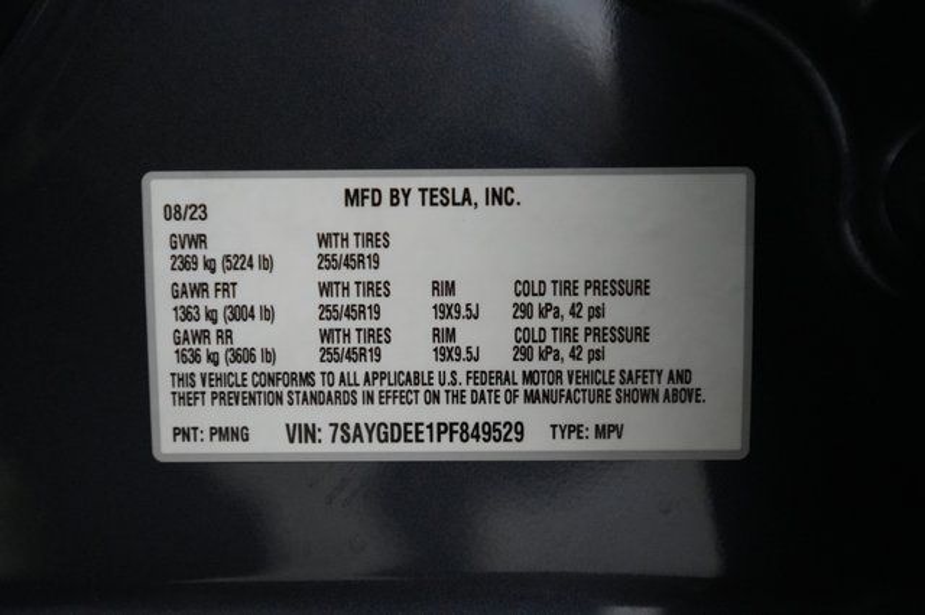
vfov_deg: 46.4
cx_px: 462
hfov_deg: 65.5
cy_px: 308
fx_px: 719
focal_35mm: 28
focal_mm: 28
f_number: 2.8
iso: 8000
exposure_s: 1/160
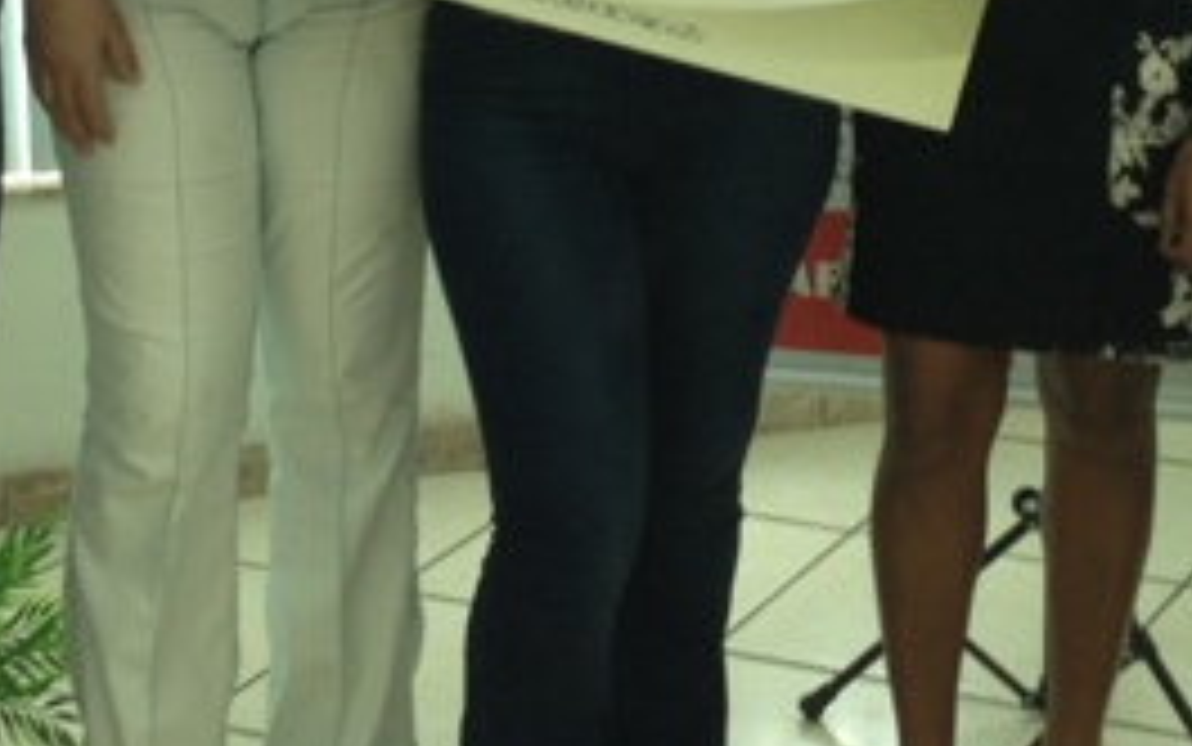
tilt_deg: -12.7
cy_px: 36
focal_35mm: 112
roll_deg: +0.3
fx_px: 3641
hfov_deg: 18.6
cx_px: 594
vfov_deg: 11.6
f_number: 2.4
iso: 50
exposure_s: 1/40
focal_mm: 4.28
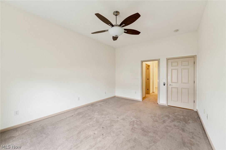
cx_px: 113
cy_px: 75
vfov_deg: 81.2
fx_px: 88
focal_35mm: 14
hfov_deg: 104.3
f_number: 3.2
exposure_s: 1/20
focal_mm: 14
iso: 200
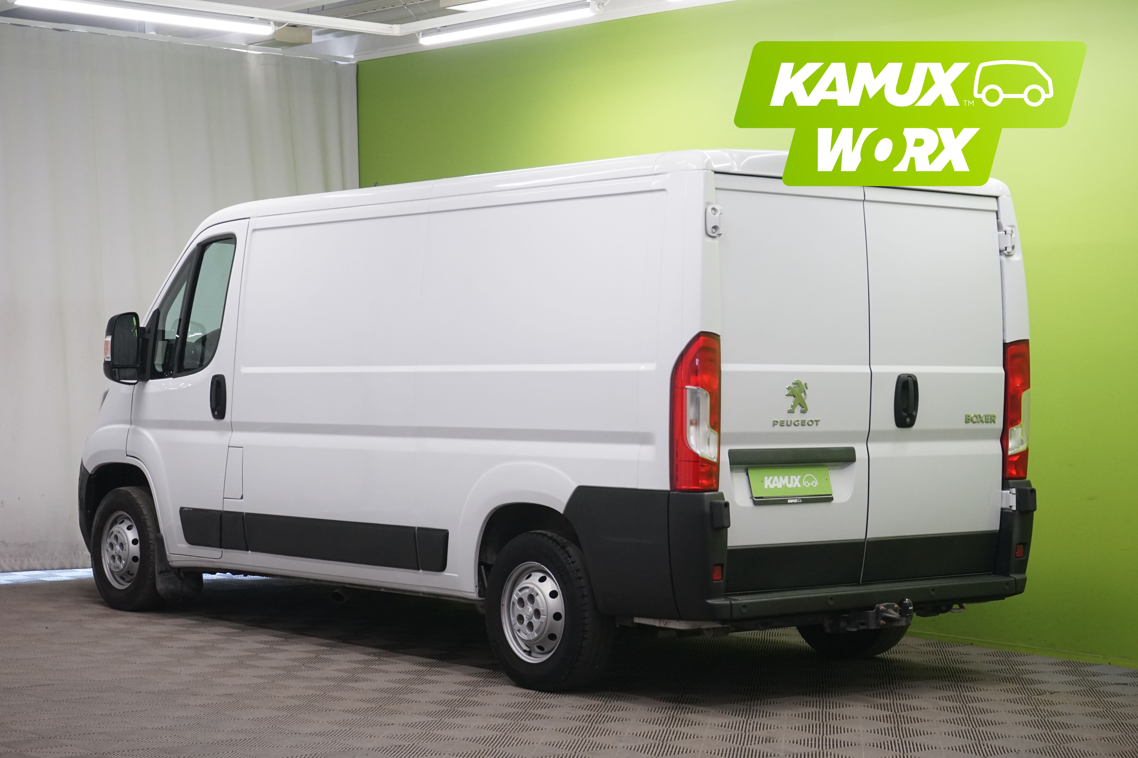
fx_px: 2181
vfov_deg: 19.7
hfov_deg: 29.2
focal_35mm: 69
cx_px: 569
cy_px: 379
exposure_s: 1/25
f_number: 9
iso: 2000
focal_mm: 69
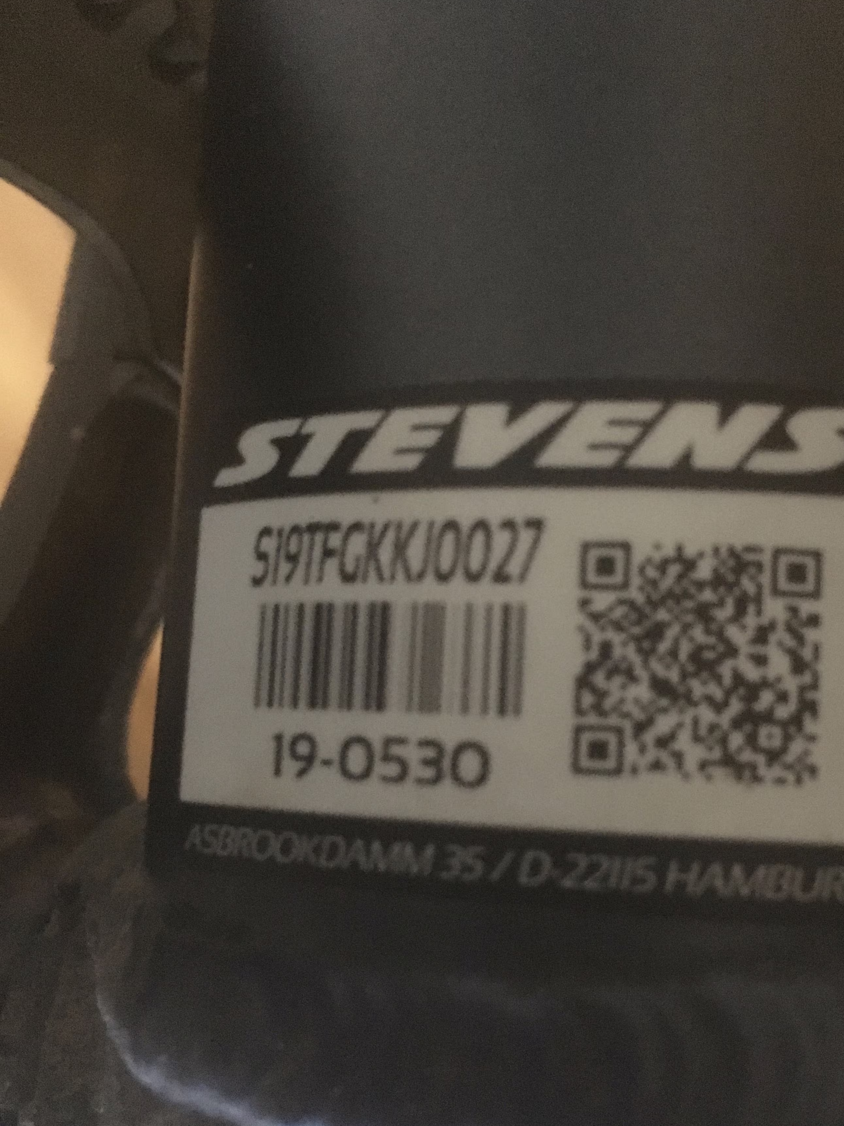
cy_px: 641
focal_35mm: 34
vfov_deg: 53.8
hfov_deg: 41.6
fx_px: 1105
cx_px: 494
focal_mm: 4.15
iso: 800
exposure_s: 1/17
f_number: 2.2
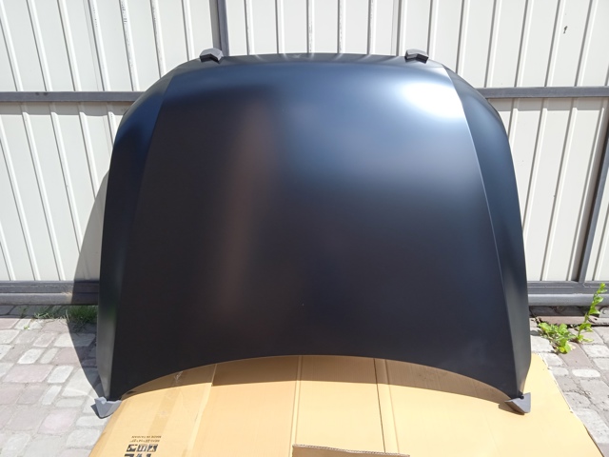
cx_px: 304
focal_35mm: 28
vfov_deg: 49.7
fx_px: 493
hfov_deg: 63.4
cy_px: 228
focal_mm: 3.43
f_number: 2.2
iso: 112
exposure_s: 1/515
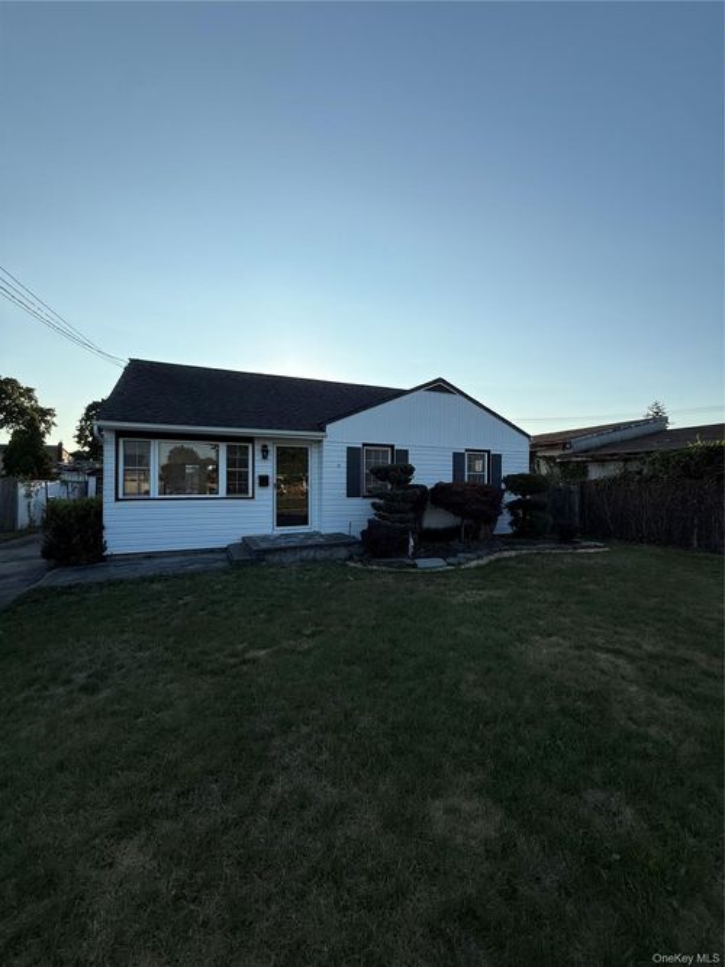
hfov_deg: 85.7
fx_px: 391
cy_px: 484
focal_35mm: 14
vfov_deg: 102.1
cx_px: 362
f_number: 2.2
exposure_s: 1/1534
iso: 50
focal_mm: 2.22
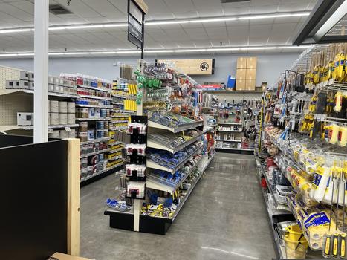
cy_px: 130
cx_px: 174
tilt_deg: -5.2
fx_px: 261
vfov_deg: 53.0
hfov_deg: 67.3
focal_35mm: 26
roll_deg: -1.5
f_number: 1.5
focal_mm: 5.7
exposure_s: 1/120
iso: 80
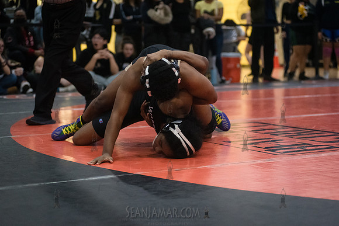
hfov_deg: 25.4
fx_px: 753
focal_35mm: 80
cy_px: 113
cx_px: 170
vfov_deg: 17.1
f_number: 3.5
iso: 8000
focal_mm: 80
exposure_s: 1/500
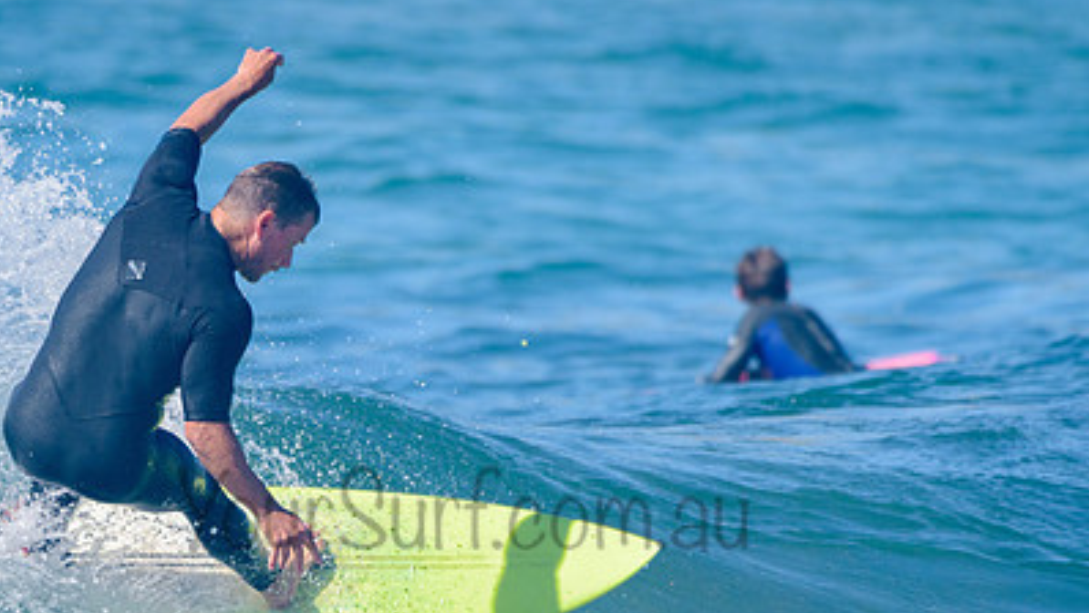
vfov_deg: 1.3
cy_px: 463
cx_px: 310
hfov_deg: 2.3
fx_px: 27003
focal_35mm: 935
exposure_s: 1/2000
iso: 250
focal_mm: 500
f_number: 5.6
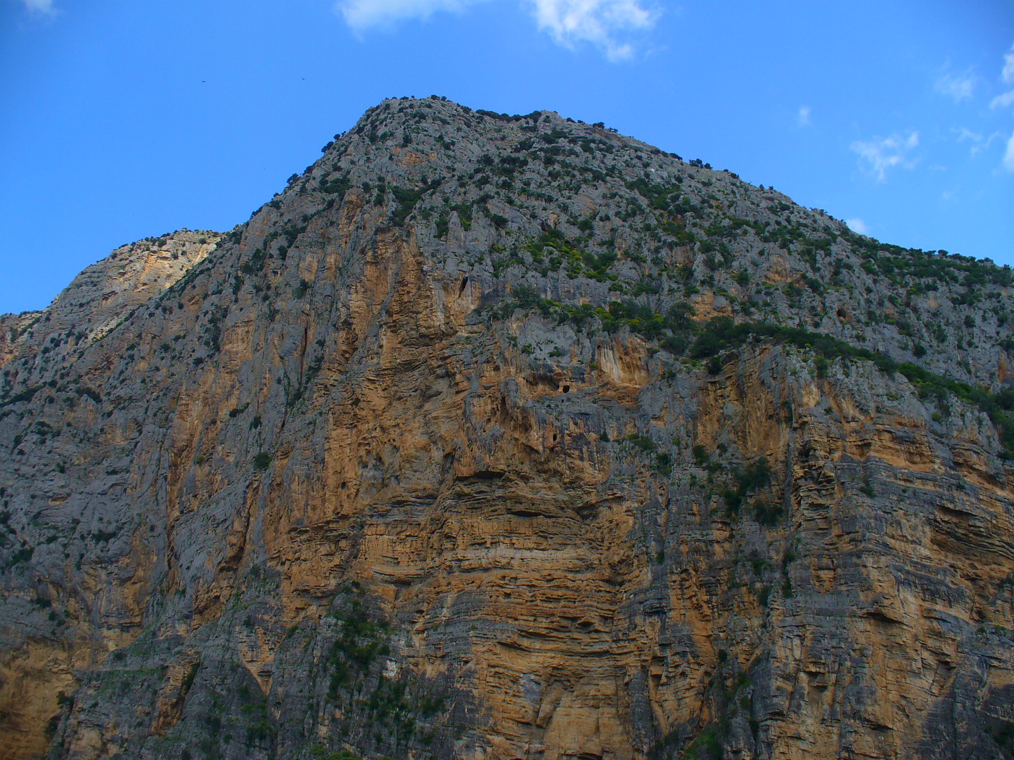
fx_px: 1084
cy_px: 380
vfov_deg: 38.7
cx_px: 507
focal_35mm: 37
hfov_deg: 50.1
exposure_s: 1/200
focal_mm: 6.1
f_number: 5.6
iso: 64
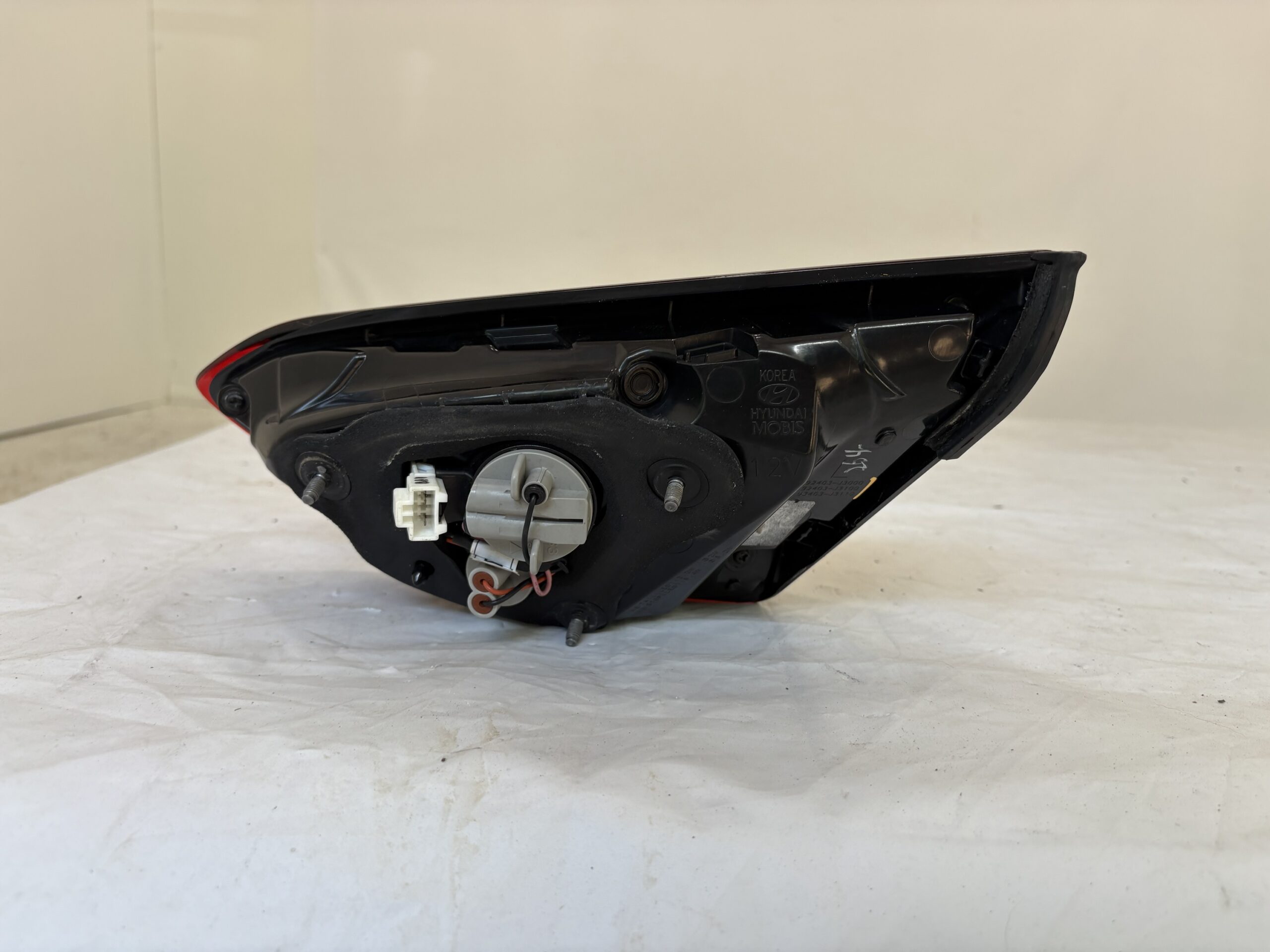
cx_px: 635
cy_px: 476
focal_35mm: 26
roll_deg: -2.3
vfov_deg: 53.1
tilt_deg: -11.4
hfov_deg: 67.3
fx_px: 954
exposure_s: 1/126
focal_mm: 5.96
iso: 32
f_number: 1.6
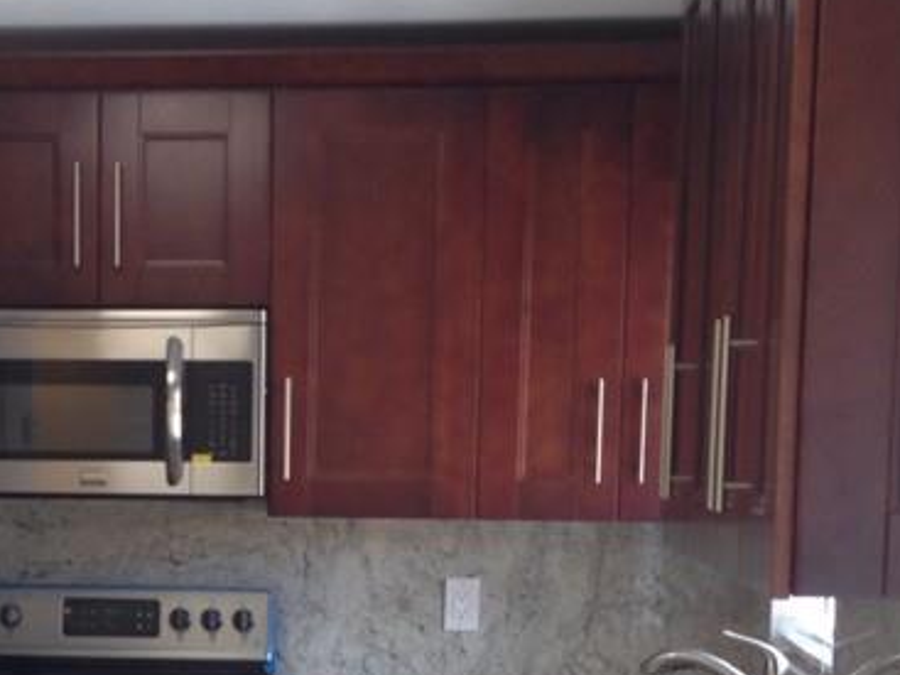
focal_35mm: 92
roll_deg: -1.2
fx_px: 2391
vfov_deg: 15.6
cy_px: 751
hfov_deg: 21.1
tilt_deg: -7.5
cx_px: 189
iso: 64
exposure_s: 1/20
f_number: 2.4
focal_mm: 4.12
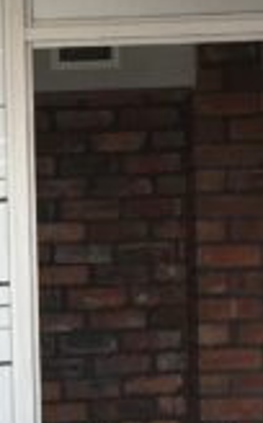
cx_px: -170
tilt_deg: -3.7
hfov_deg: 6.7
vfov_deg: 10.9
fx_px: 2210
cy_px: 379
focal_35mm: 192
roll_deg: +1.6
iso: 25
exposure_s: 1/50
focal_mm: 4.15
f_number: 2.2
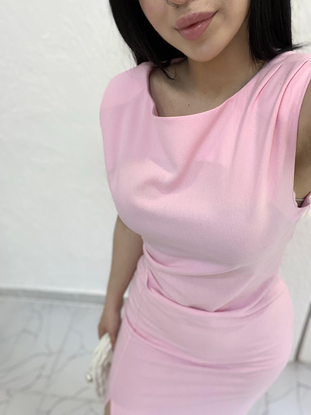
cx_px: 156
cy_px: 208
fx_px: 359
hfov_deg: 46.8
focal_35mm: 30
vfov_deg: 60.0
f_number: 2.2
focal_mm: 2.71
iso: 64
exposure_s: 1/122
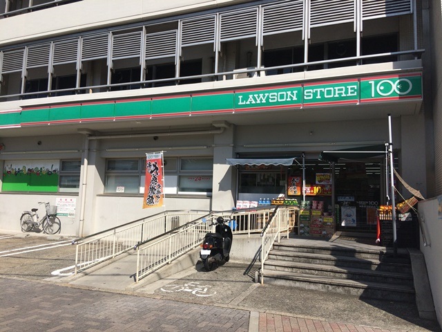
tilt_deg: +5.6
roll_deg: -1.0
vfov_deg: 48.2
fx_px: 370
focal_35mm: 29
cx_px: 221
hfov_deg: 61.7
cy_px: 166
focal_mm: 4.15
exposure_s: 1/3731
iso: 32
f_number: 2.2
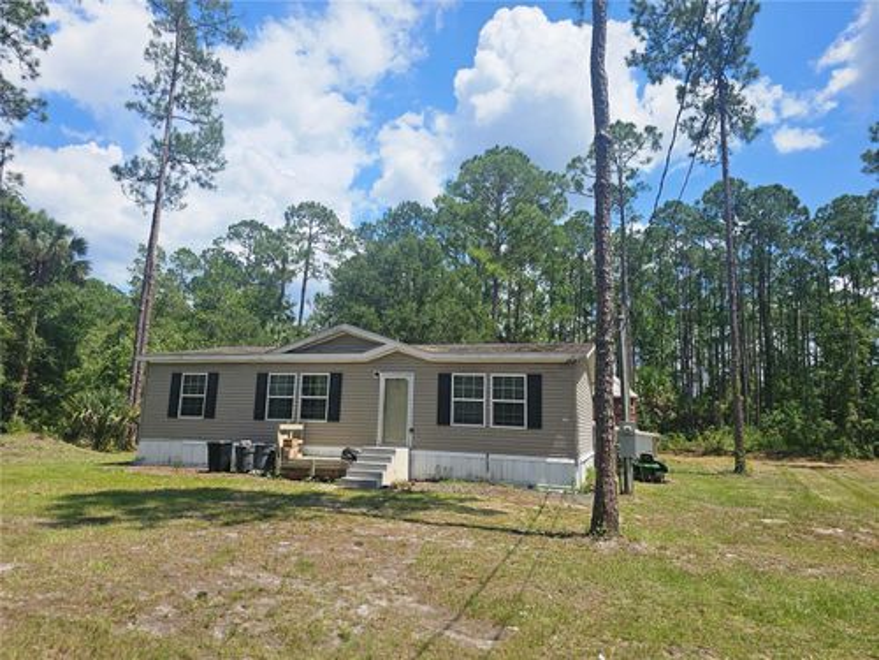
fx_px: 584
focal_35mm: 23
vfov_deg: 58.9
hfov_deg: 73.9
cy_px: 330
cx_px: 440
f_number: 1.7
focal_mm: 6.3
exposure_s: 1/1005
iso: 10
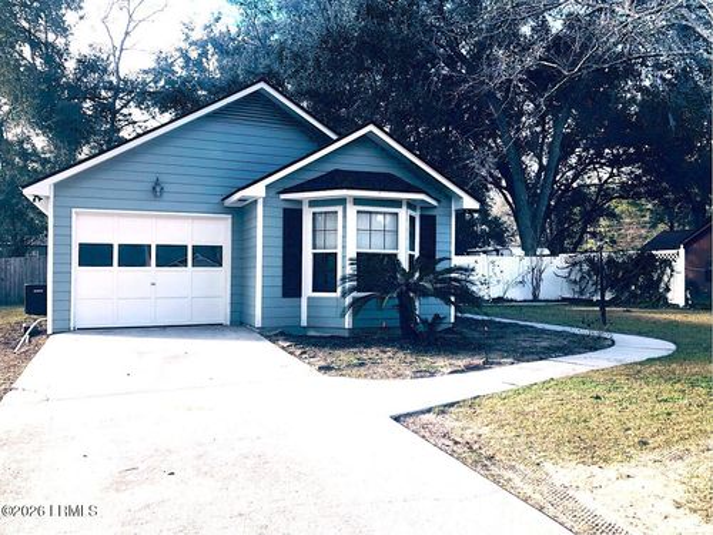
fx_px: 577
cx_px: 356
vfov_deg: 49.7
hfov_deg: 63.4
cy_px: 268
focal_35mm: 28
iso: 20
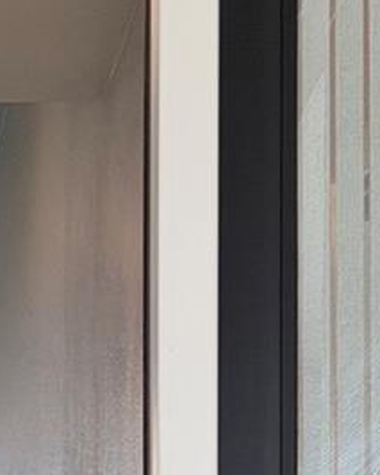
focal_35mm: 211
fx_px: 2965
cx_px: -360
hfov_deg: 7.1
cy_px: 893
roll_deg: -0.7
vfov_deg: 8.7
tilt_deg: +2.9
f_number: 1.78
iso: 80
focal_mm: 6.76
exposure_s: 1/248
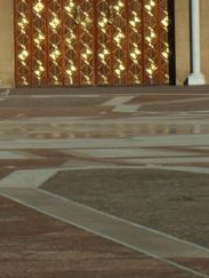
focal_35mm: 388
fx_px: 3115
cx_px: 85
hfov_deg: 3.8
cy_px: -141
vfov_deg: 5.1
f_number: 8
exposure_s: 1/400
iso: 50
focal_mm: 20.08
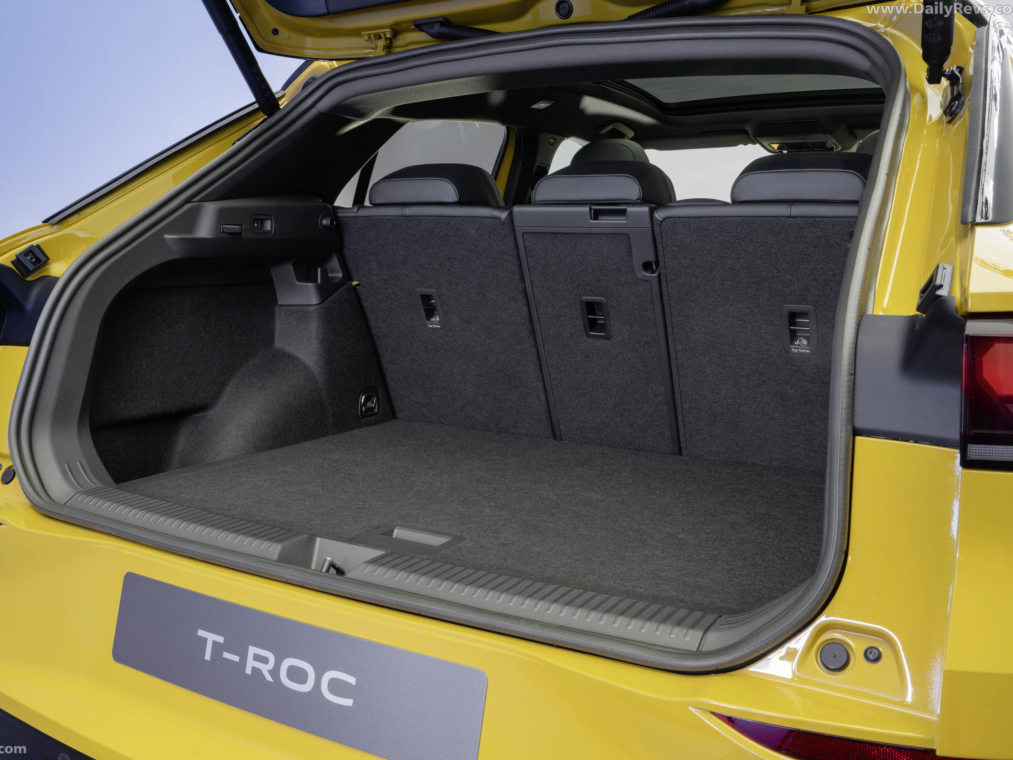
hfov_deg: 53.9
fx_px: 995
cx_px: 459
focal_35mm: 34
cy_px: 376
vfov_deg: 41.8
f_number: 16
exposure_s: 13
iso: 100
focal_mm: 31
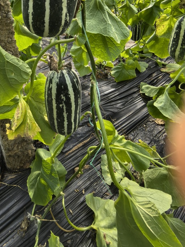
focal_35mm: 22
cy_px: 41
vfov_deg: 67.4
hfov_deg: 57.2
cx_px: 40
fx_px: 157
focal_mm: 1.95
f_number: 2.2
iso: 50
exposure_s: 1/222
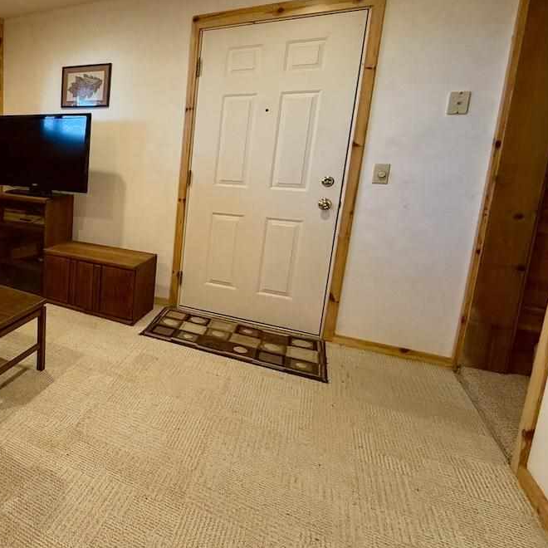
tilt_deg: -10.8
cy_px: 223
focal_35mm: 24
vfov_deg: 64.5
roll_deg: -0.3
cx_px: 27
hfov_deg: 54.0
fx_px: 430
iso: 320
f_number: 2.2
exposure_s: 1/60
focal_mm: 2.22
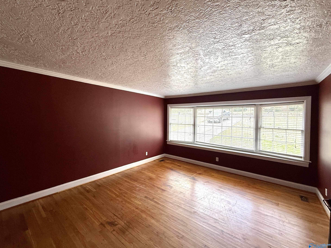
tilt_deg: +2.4
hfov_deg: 98.0
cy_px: 118
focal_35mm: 15
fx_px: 143
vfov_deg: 81.7
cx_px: 154
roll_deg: -1.6
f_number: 2.2
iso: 250
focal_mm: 2.22
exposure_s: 1/99
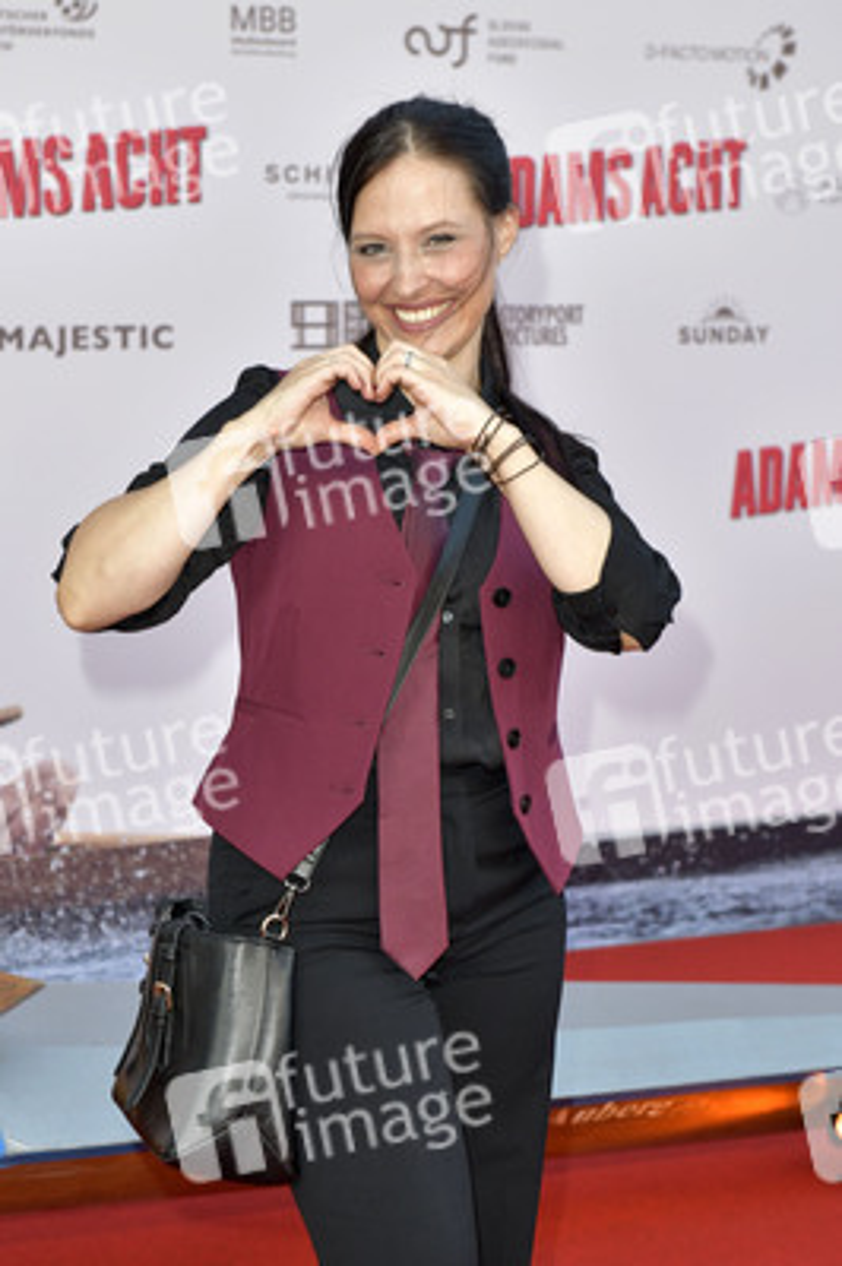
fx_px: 2319
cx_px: 421
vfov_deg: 30.5
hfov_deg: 20.6
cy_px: 633
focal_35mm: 66
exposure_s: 1/250
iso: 1250
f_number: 6.3
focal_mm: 66
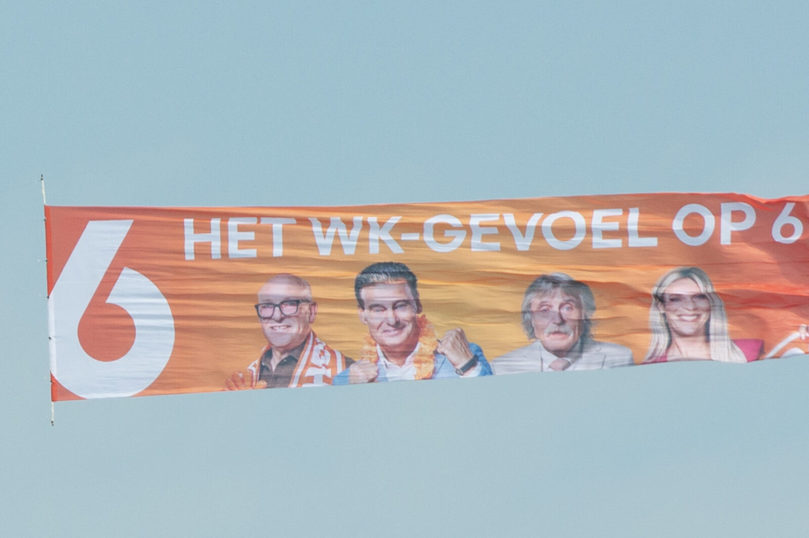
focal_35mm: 150
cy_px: 269
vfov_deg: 9.1
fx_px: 3368
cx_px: 404
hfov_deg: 13.7
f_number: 9
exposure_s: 1/320
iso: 100
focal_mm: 100
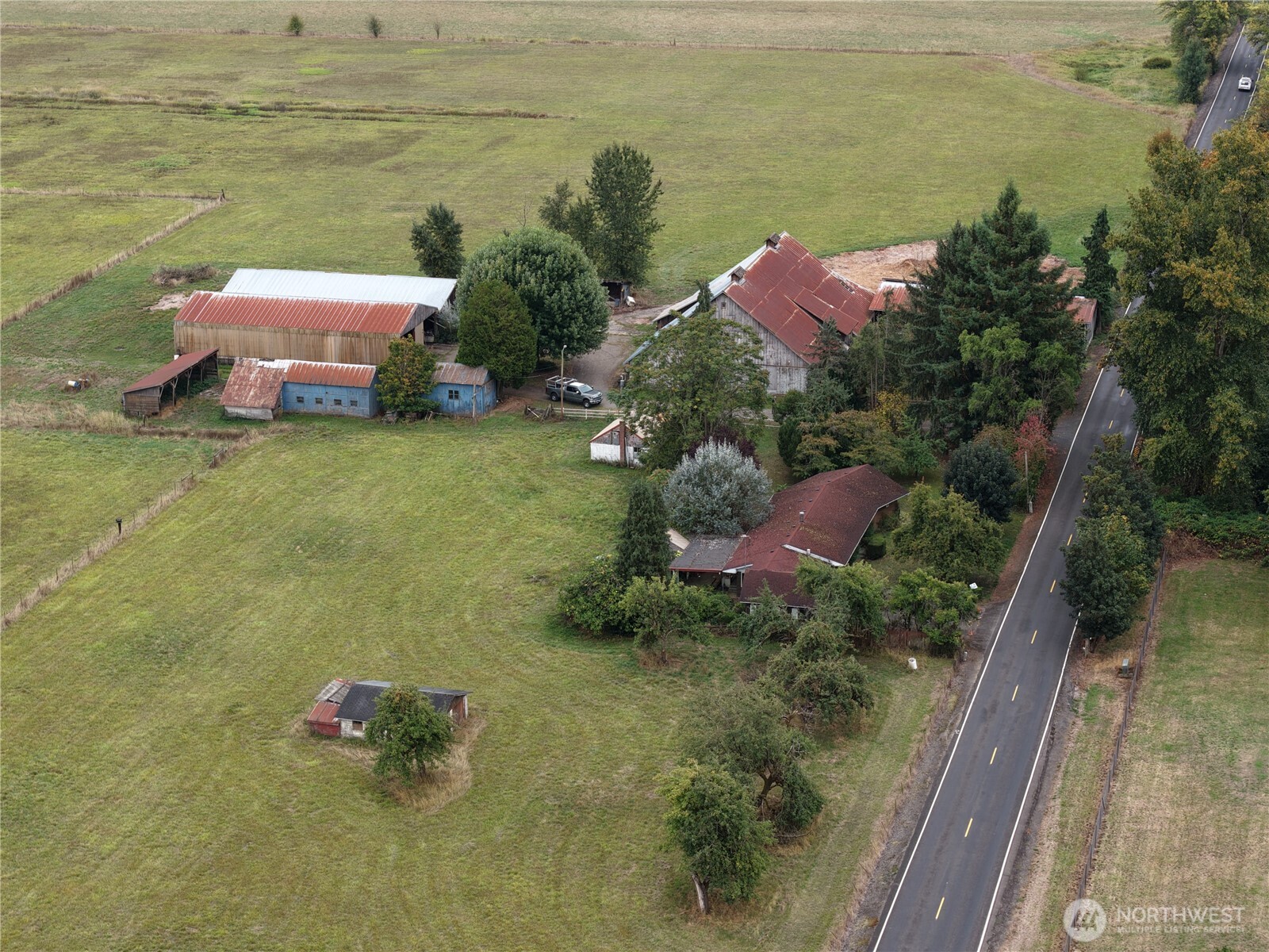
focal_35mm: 70
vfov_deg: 21.0
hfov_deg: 27.8
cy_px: 476
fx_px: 2566
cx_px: 634
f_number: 2.8
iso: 100
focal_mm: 19.35
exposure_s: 1/240
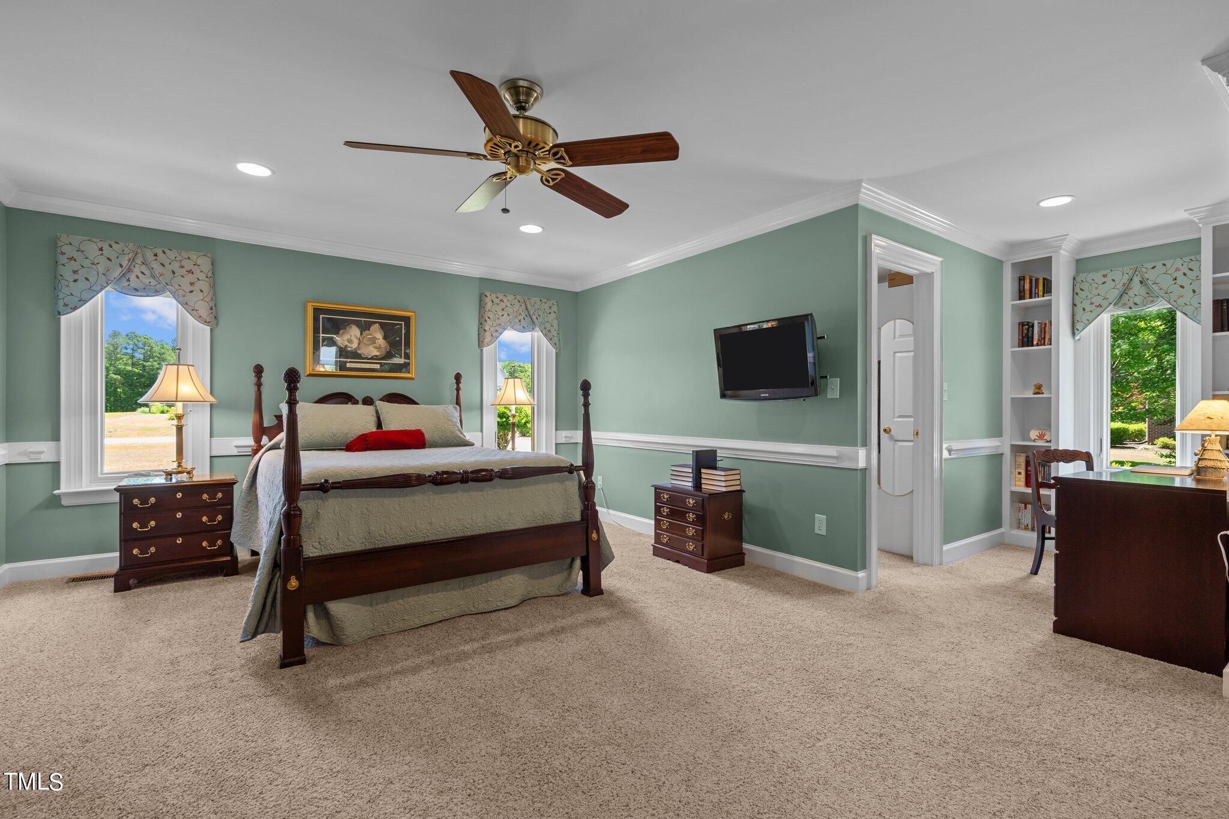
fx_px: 546
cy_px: 410
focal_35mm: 16
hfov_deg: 96.7
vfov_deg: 73.7
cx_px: 614
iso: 400
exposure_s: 1/2
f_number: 8
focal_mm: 16
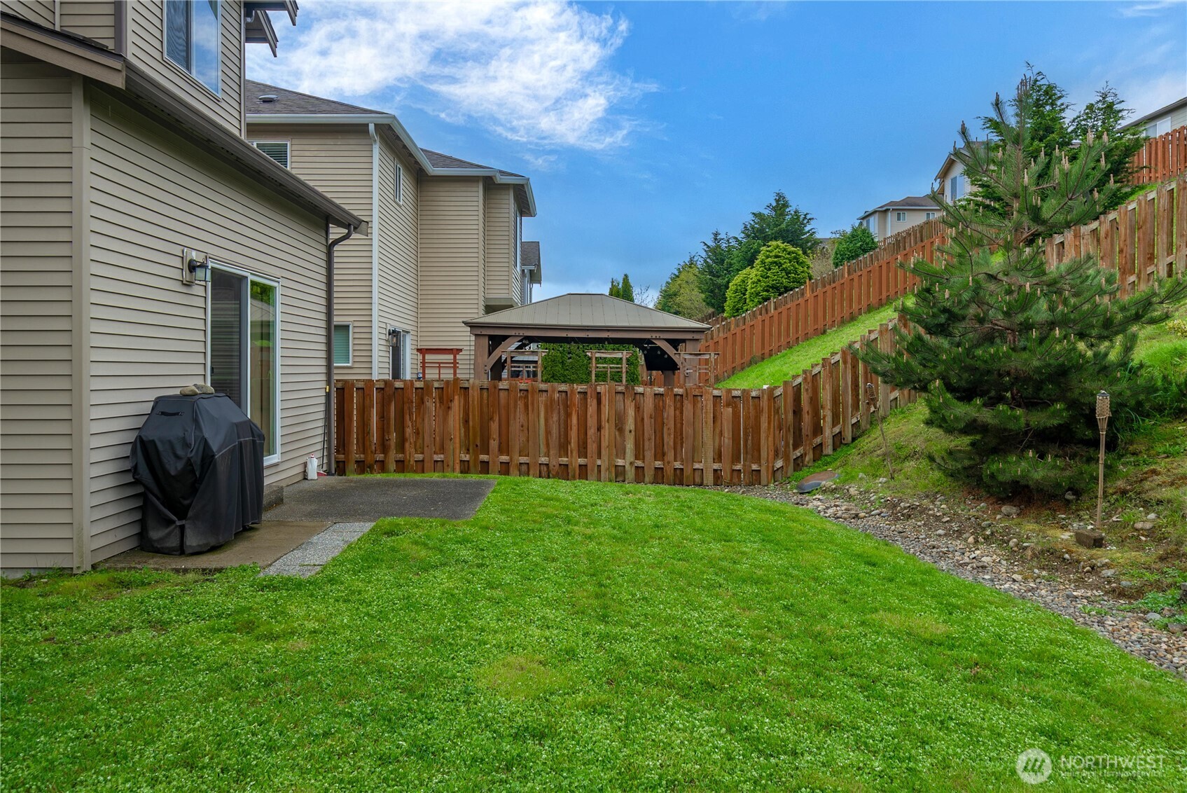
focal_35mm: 24
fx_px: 792
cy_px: 396
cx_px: 594
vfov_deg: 53.2
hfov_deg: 73.7
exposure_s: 1/30
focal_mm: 24
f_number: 7.1
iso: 80
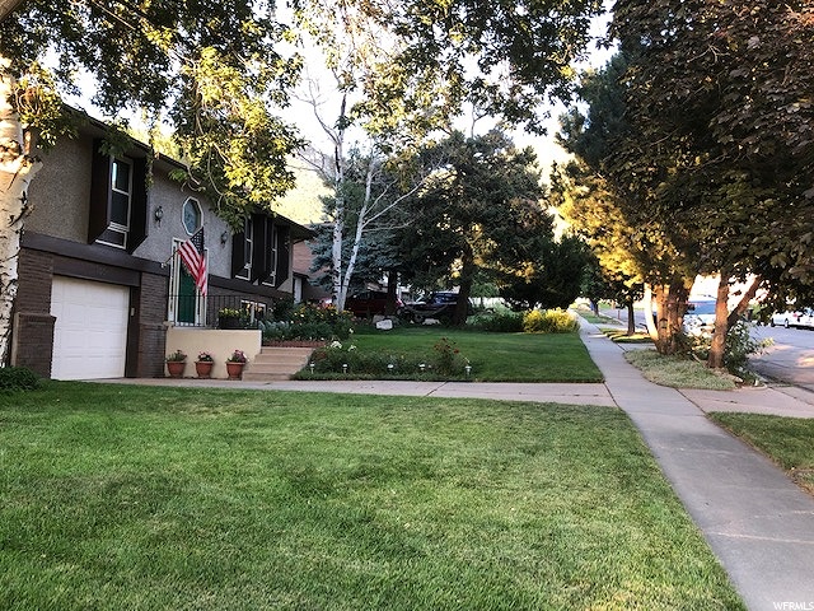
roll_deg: -1.6
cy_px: 306
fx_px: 658
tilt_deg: +4.3
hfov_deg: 63.4
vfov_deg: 49.7
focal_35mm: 28
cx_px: 407
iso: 20
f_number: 1.8
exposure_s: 1/30
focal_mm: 3.99
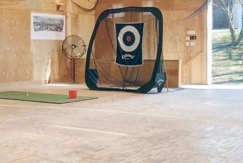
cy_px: 61
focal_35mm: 63
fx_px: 425
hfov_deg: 31.5
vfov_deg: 21.6
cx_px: 74
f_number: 5
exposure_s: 1/60
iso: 800
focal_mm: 10
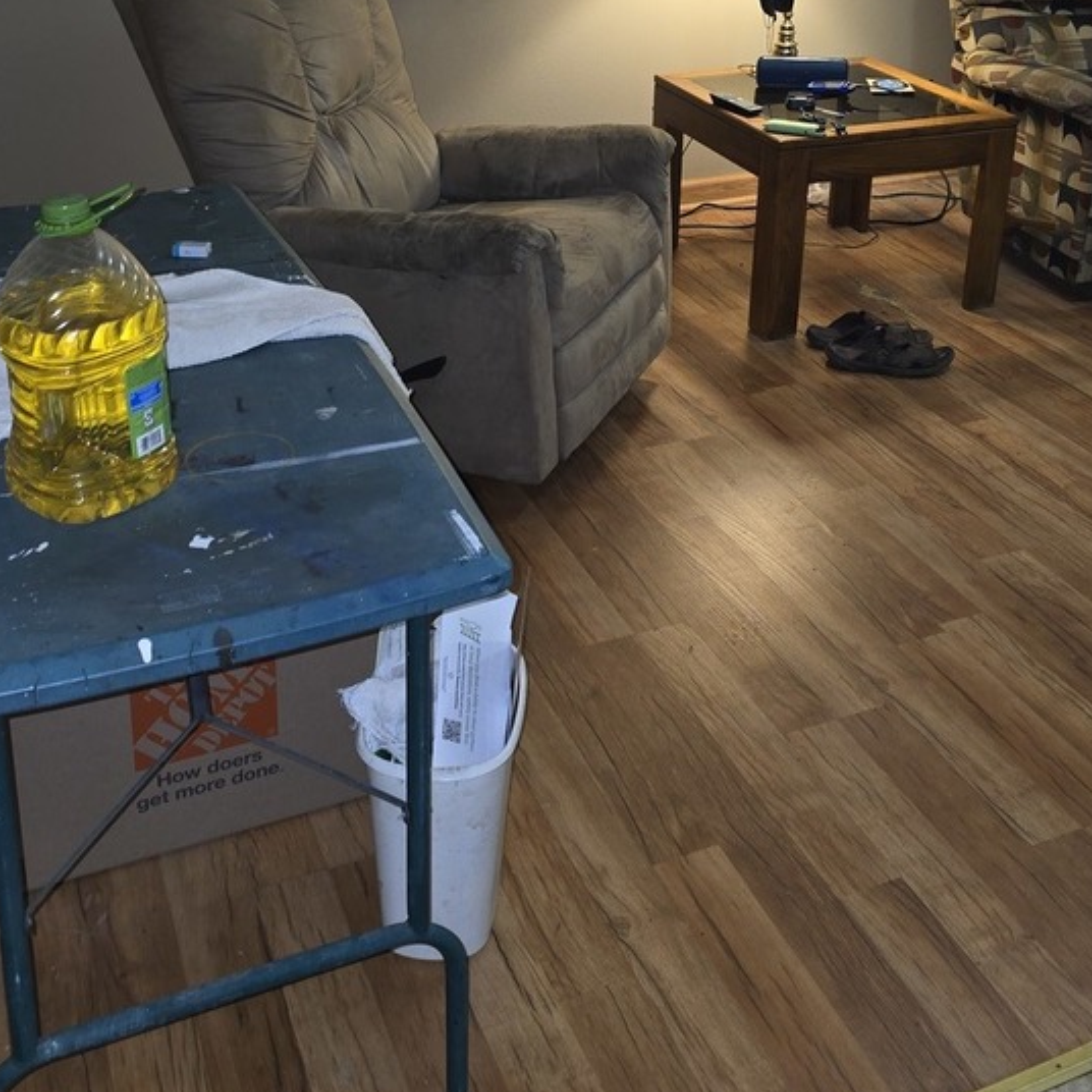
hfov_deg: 40.8
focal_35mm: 41
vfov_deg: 39.8
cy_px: 267
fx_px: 1463
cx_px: 636
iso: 125
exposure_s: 1/12
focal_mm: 6.3
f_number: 1.7
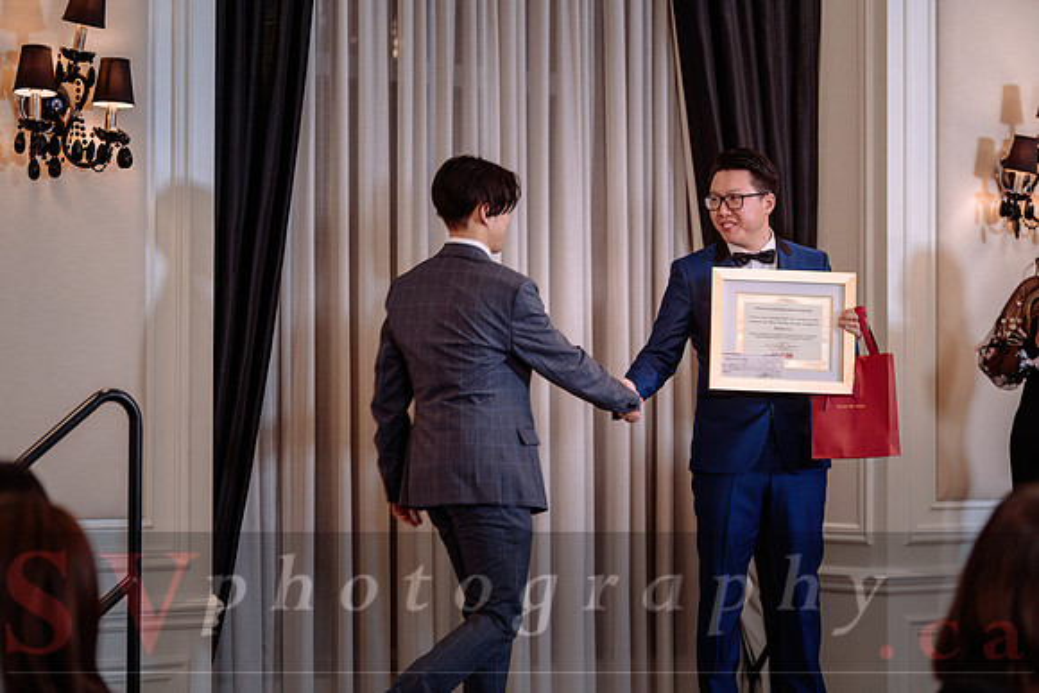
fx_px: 2946
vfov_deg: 13.4
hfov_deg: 20.0
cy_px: 347
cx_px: 532
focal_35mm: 102
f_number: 2.8
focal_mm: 98
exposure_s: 1/125
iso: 1000
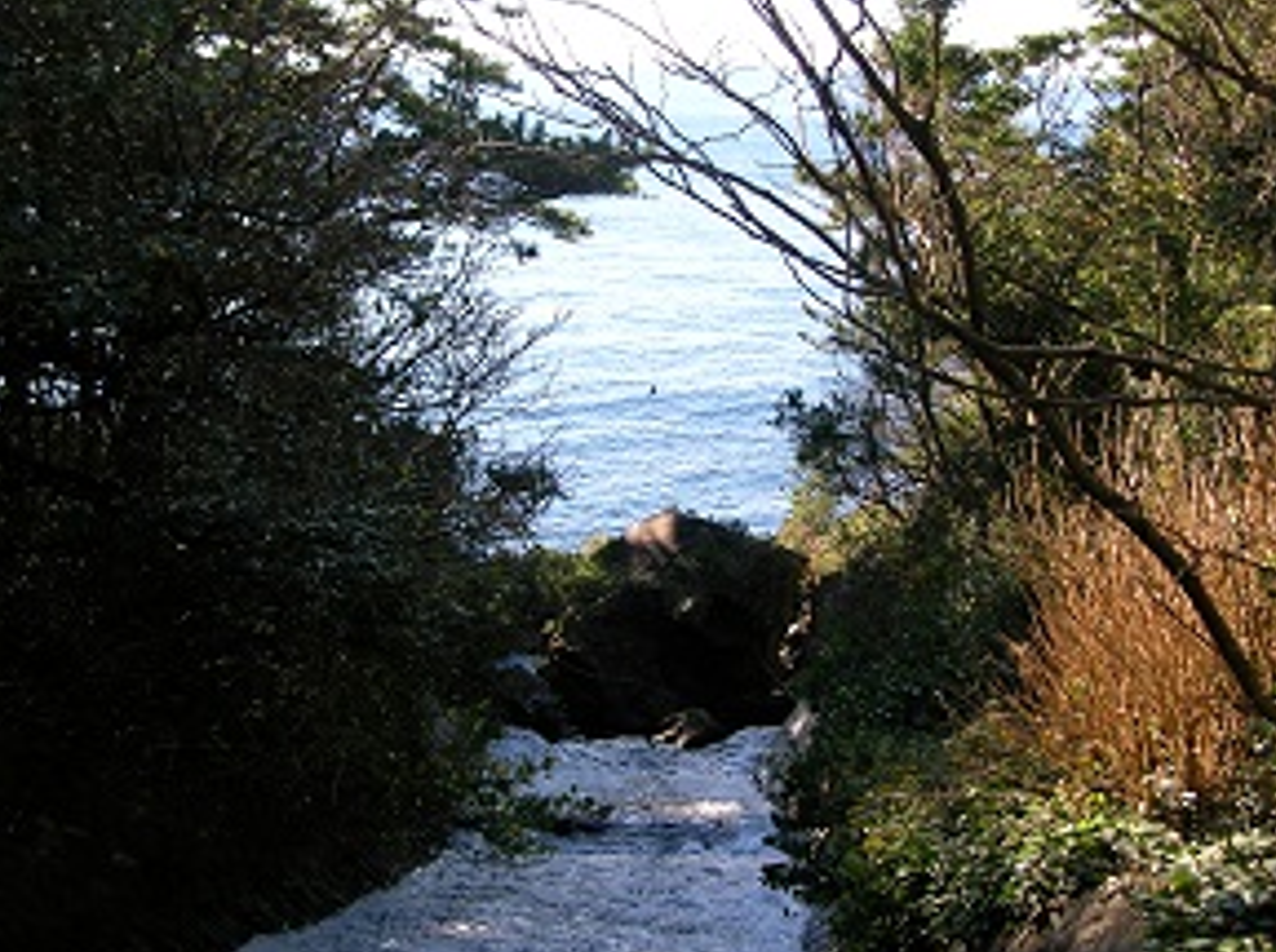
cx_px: 616
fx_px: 1582
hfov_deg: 43.9
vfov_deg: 33.5
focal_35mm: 43
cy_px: 485
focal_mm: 6
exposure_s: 1/252
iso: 50
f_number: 2.7
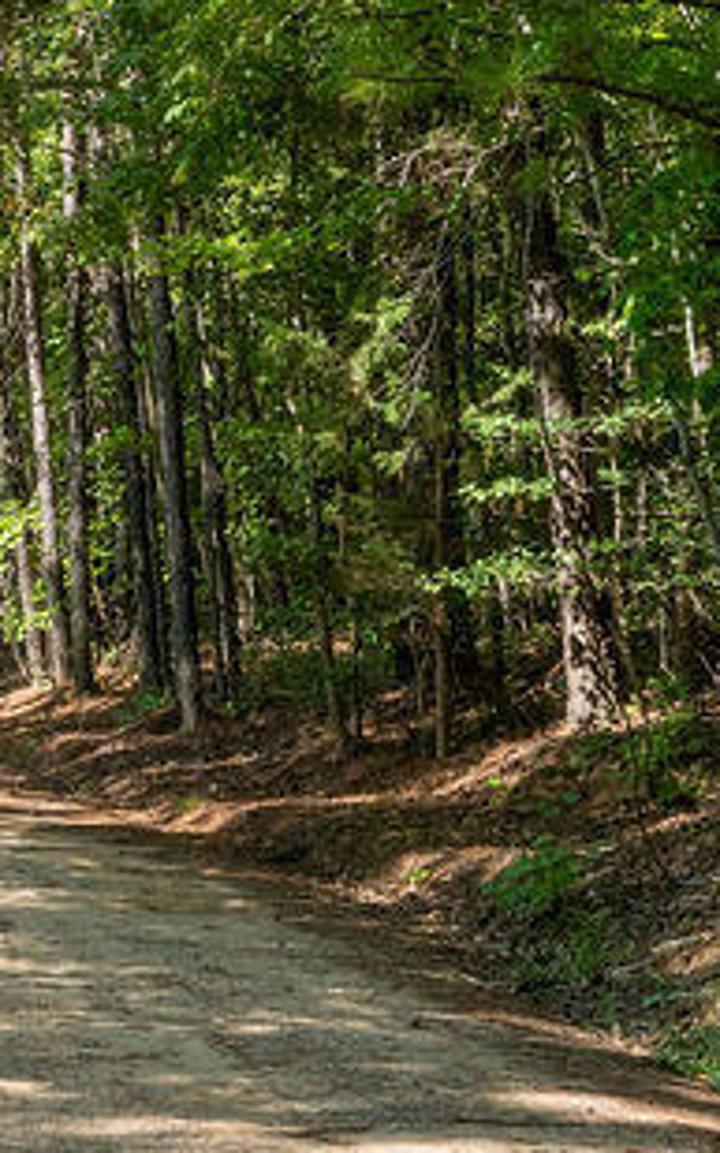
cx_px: -358
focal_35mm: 120
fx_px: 3769
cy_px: 166
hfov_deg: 10.5
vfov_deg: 17.2
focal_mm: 34.3
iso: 1000
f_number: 13
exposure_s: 1/250
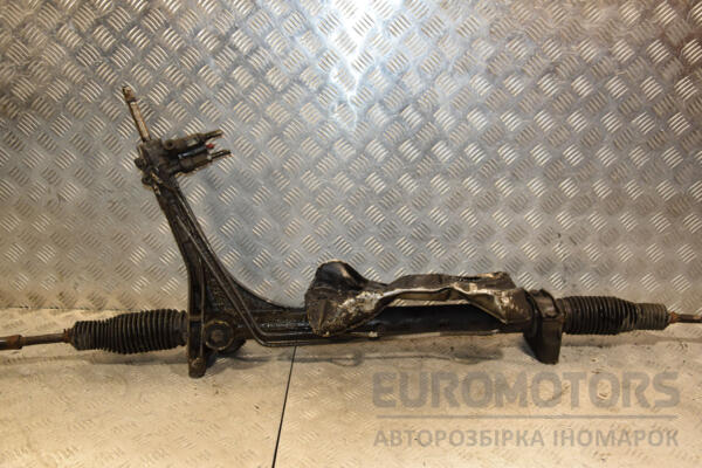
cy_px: 234
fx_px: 702
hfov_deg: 53.1
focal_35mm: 36
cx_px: 351
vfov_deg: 36.9
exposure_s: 1/200
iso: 800
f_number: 5
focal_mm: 24
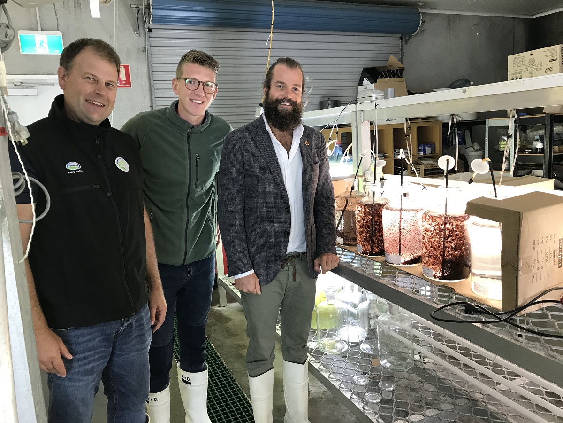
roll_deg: +2.6
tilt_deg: -7.5
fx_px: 455
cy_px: 212
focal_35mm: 28
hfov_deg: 63.4
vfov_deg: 49.7
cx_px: 282
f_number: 1.8
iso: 40
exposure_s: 1/20
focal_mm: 3.99
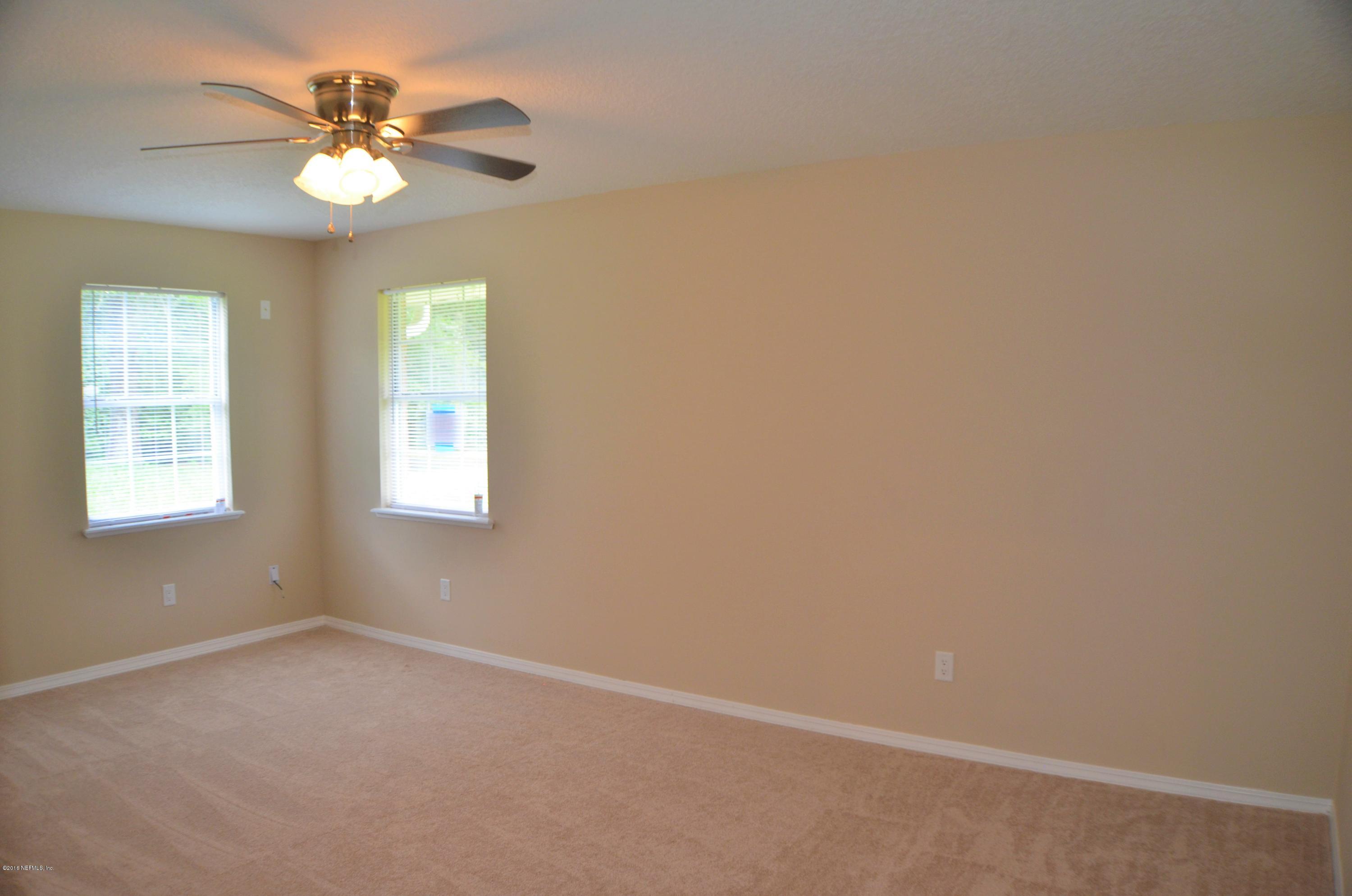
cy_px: 448
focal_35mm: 33
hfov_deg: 57.3
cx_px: 676
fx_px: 1237
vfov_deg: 39.8
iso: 400
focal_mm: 22
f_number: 3.5
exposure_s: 1/60
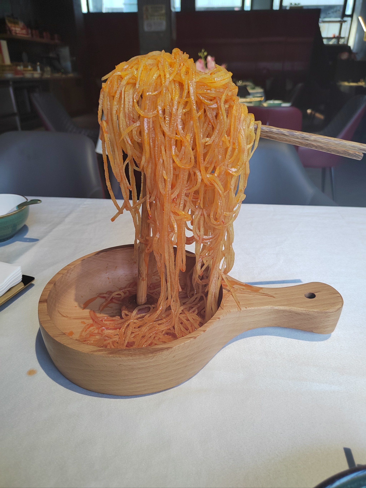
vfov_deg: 73.9
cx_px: 183
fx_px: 324
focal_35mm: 23
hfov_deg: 58.9
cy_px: 244
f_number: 1.9
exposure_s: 1/100
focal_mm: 5.52
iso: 556
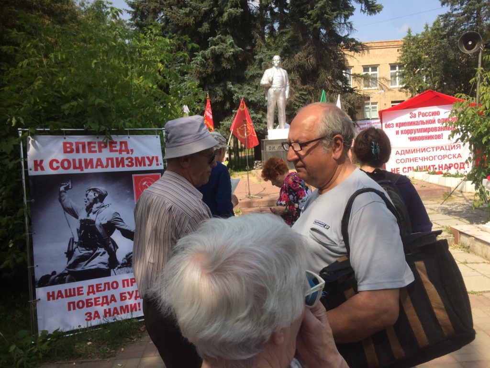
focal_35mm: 29
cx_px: 245
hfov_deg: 61.7
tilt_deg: -10.6
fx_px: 411
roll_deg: +0.3
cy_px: 184
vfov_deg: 48.2
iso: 32
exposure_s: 1/1172
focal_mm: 4.15
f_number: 2.2
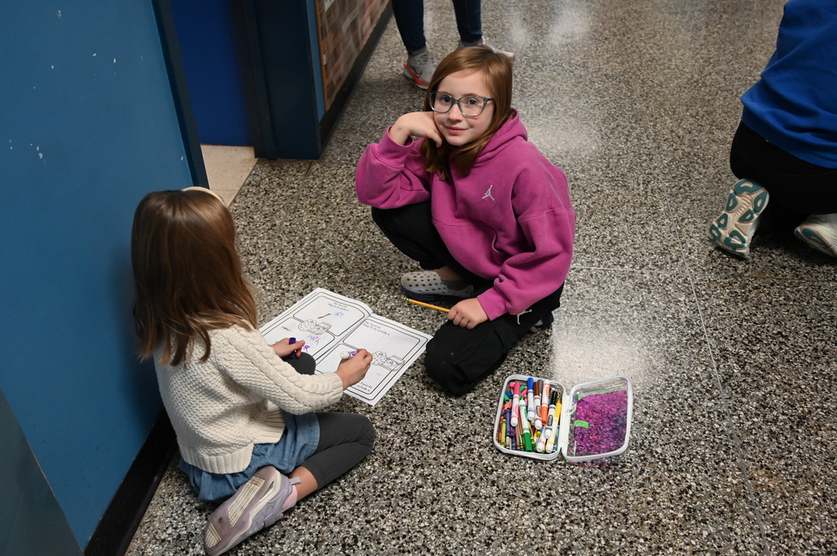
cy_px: 278
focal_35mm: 32
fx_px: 732
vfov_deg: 41.6
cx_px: 418
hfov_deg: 59.5
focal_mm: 31.5
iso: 2800
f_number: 4
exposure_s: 1/250
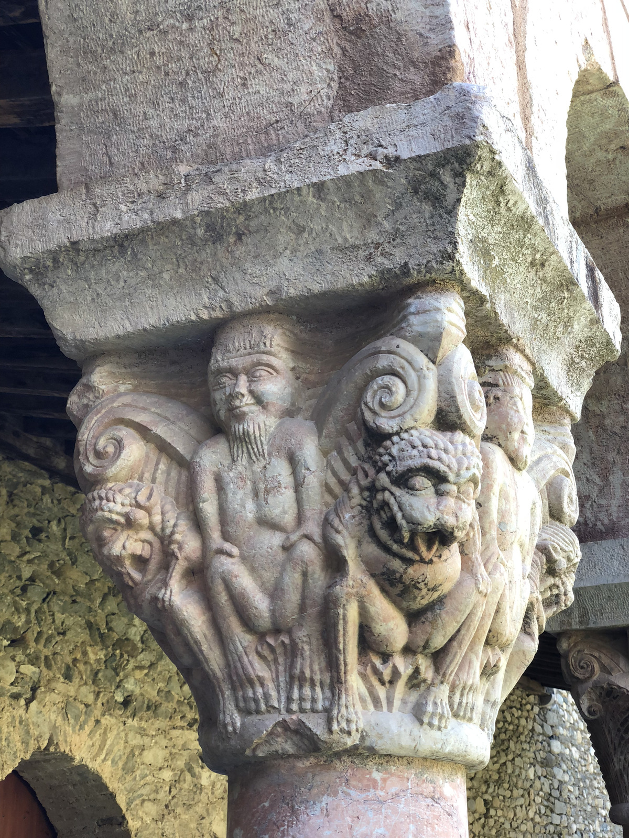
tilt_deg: +21.5
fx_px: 1260
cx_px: 314
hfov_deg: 28.0
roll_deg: +1.1
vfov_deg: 36.8
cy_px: 419
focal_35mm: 52
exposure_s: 1/60
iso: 25
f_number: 2.4
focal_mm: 6
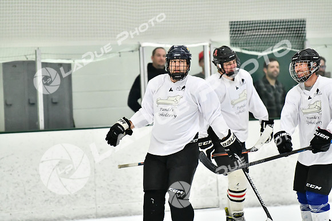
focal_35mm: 285
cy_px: 110
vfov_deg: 4.8
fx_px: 2629
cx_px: 166
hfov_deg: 7.2
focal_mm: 190
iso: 6400
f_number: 2.8
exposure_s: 1/1600
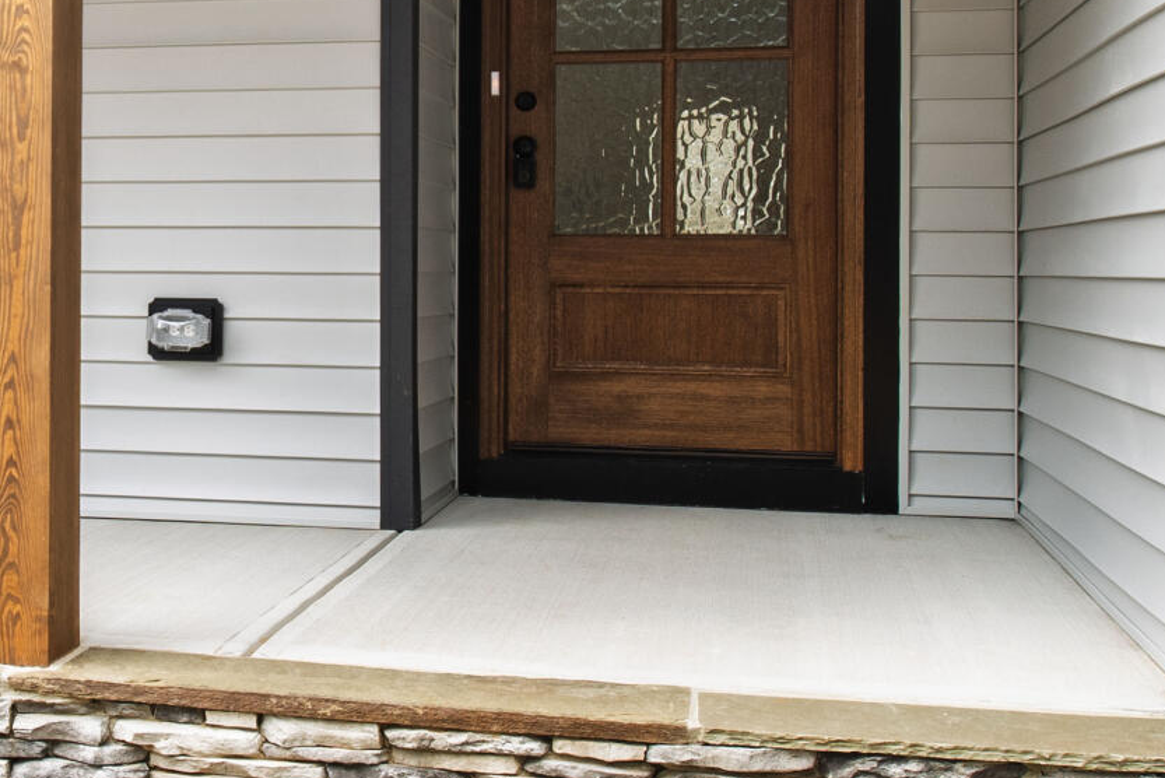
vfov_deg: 24.9
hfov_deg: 34.9
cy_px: 227
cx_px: 129
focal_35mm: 54
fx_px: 1748
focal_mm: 10
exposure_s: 1/25
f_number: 8
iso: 100
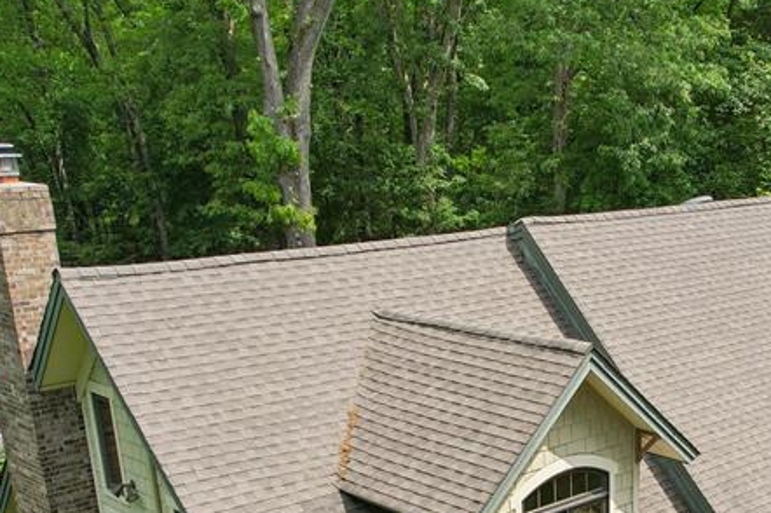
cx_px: 619
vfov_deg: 24.6
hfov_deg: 37.5
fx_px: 1091
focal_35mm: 51
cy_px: 572
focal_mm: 8.4
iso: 110
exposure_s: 1/1000
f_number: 2.8
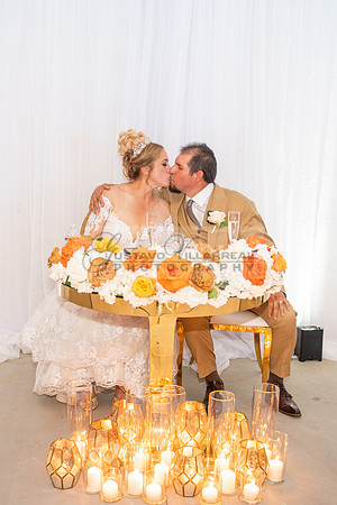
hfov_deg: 26.1
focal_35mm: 52
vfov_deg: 38.4
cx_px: 135
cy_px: 260
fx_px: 726
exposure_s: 1/80
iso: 640
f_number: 2.8
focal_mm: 29
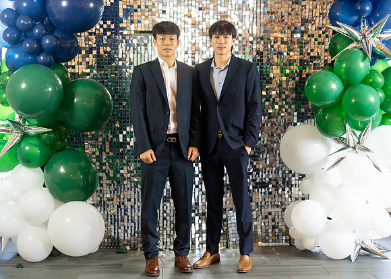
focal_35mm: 58
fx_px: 646
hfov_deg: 33.7
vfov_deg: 24.4
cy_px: 137
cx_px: 210
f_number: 1.2
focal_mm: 50
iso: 800
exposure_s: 1/320
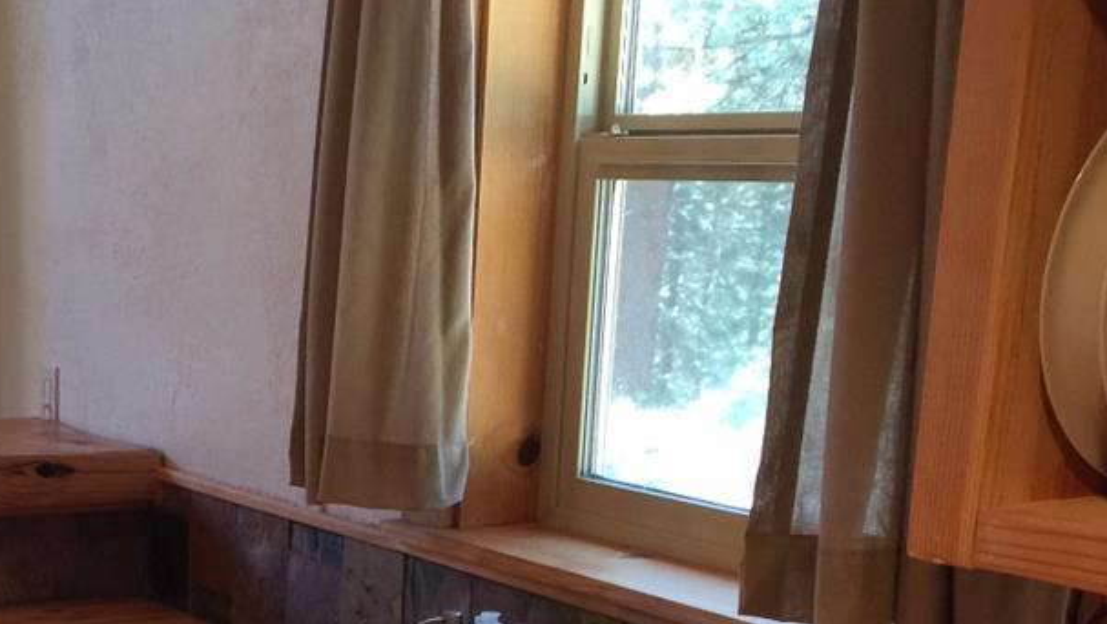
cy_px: 832
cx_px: 57
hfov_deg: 26.1
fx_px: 2290
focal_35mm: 78
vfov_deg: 14.8
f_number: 2.2
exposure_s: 1/15
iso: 32
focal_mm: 4.15
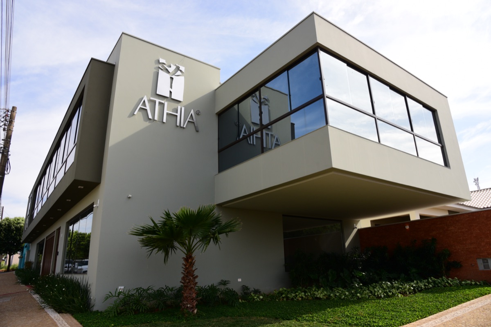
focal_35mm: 24
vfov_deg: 53.2
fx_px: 327
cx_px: 246
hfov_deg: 73.7
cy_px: 164
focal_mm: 24
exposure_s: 1/320
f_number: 9
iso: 400
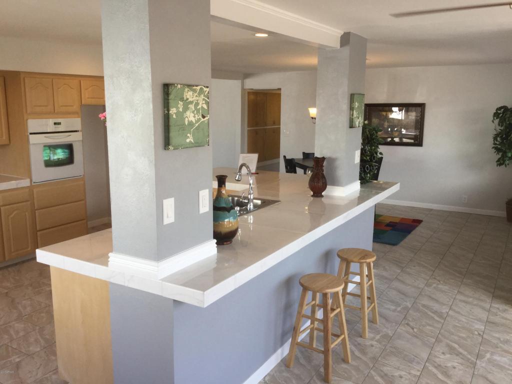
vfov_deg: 45.4
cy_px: 192
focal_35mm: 31
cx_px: 256
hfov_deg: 58.4
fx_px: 459
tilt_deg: -11.8
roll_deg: -1.0
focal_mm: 3.3
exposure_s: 1/120
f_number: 2.4
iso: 40
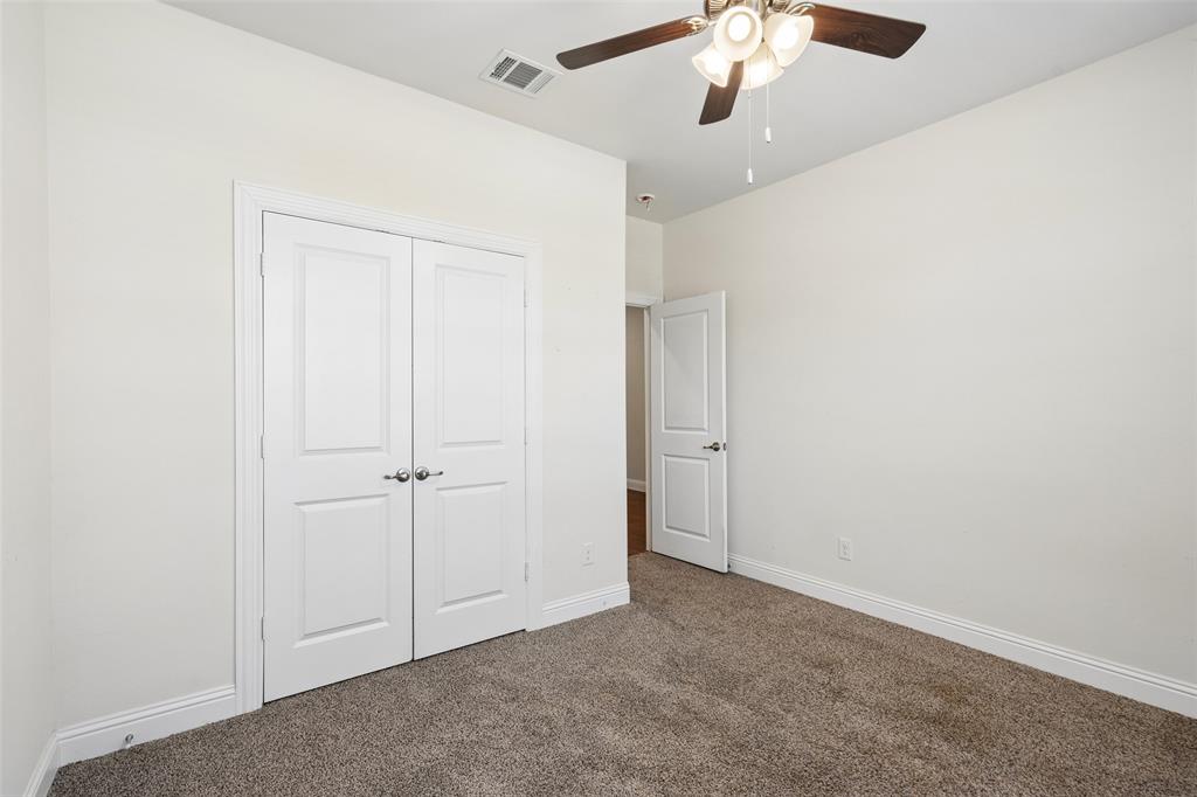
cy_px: 398
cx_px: 598
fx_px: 532
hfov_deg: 96.8
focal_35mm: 16
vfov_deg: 73.7
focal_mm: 16
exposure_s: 1/30
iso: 320
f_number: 8
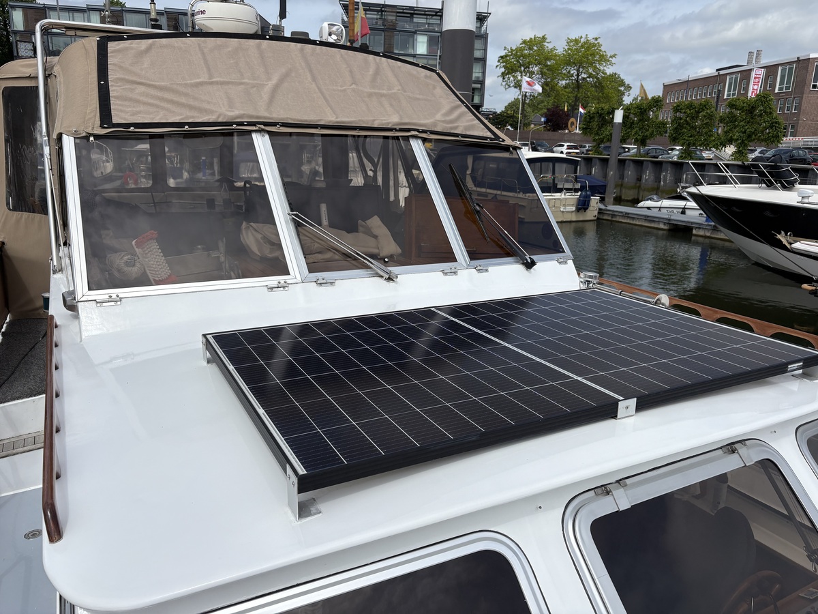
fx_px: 614
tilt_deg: -15.2
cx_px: 409
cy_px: 307
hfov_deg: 67.3
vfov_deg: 53.1
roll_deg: -1.9
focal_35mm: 26
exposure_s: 1/7813
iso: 50
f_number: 1.6
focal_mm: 5.96
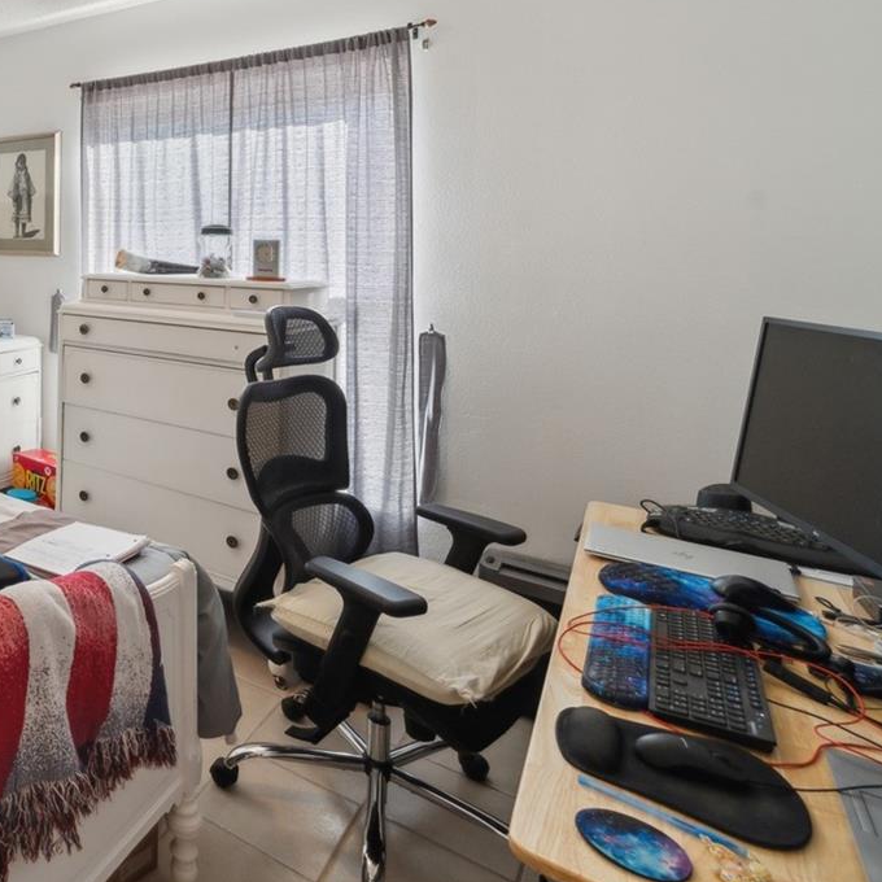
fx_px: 692
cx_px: -18
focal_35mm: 24
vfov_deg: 63.0
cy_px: 279
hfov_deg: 51.0
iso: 320
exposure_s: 1/40
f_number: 8
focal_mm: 12
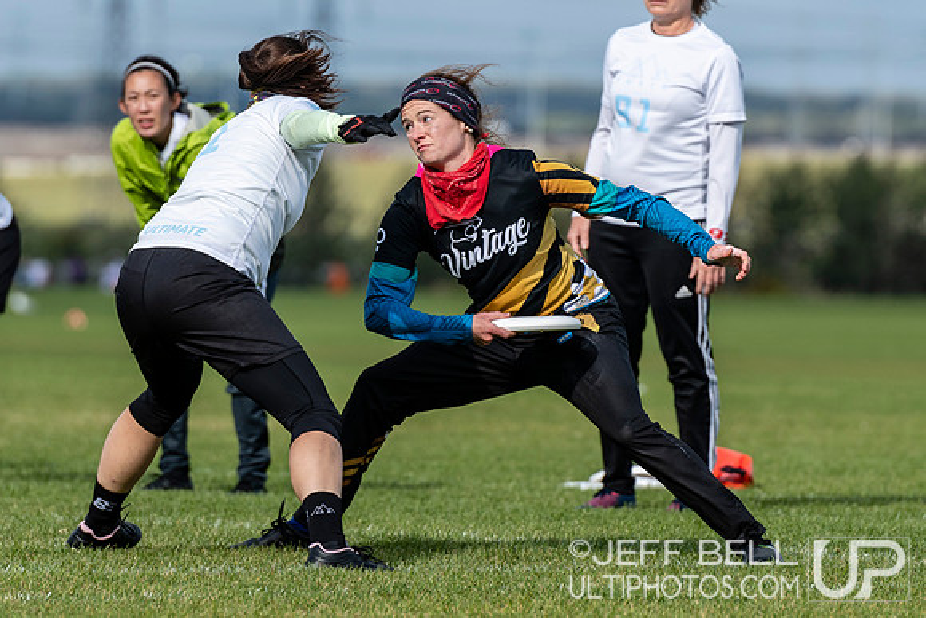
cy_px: 174
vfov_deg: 3.0
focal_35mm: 461
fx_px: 11867
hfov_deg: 4.5
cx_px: 552
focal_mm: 200
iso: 125
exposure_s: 1/1250
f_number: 4
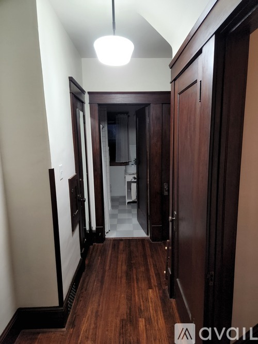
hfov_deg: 58.9
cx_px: 129
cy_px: 172
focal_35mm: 23
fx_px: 229
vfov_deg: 73.9
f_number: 1.8
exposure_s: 1/60
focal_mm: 5.4
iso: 640
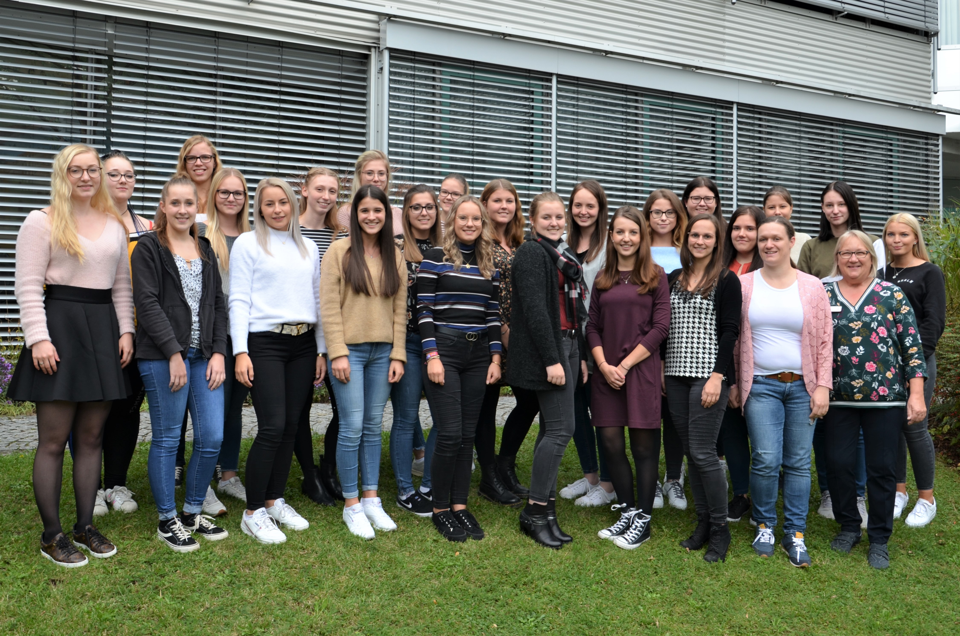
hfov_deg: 57.3
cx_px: 480
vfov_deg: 39.8
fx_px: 878
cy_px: 318
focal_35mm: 33
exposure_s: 1/160
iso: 200
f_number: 6.3
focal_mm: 22
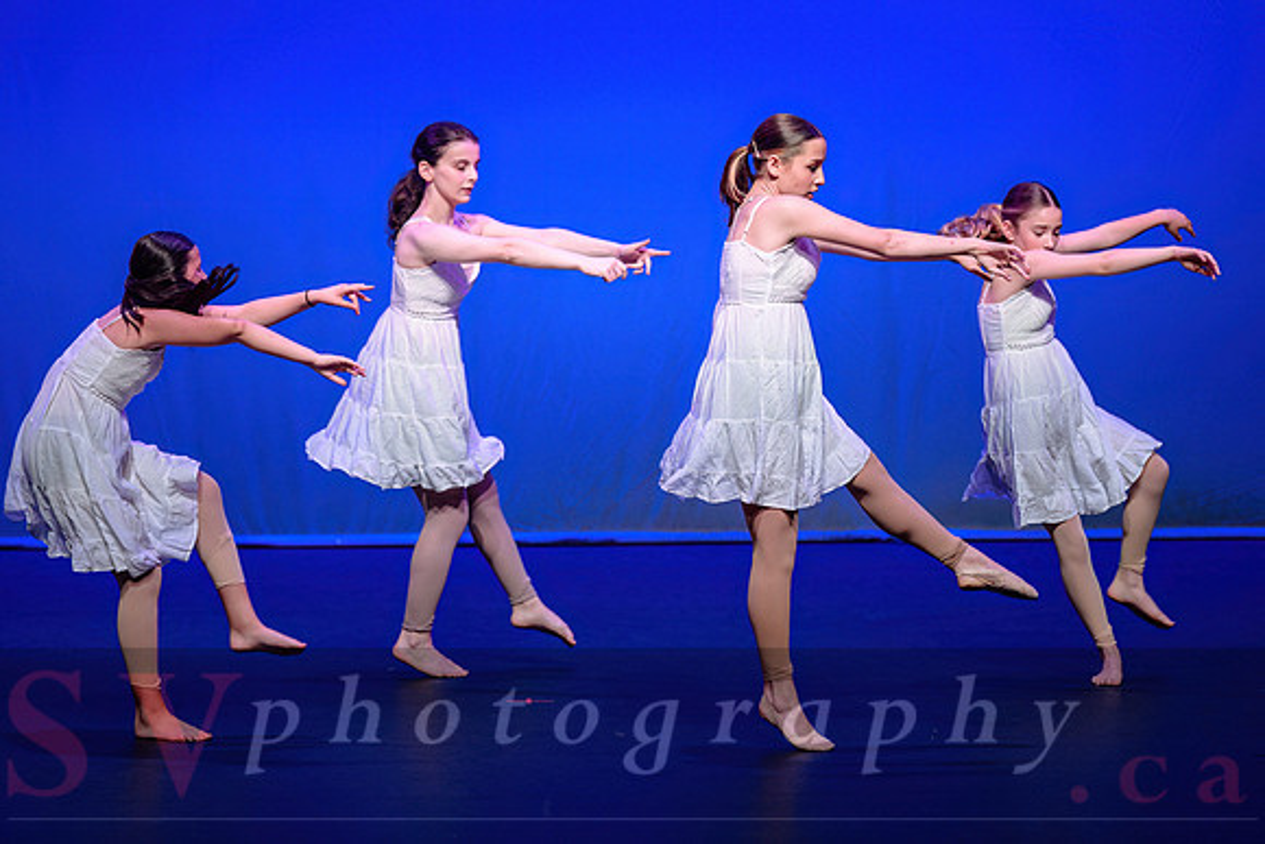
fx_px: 6332
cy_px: 370
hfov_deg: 11.4
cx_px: 625
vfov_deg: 7.6
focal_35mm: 180
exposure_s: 1/500
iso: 1600
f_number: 2.8
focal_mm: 145
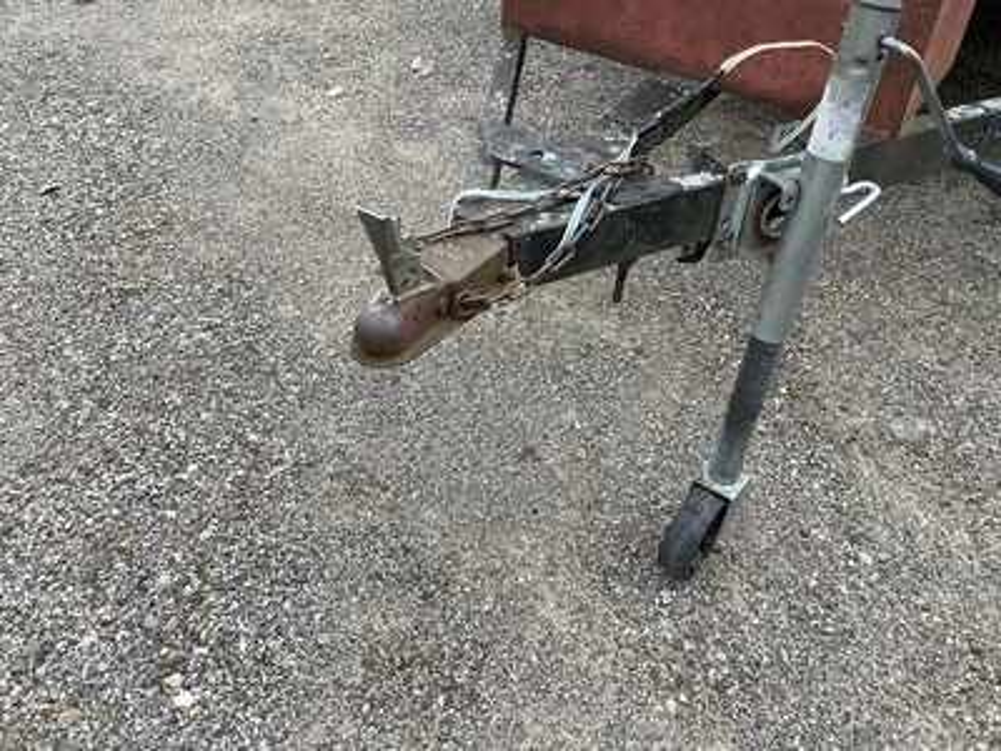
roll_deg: -4.5
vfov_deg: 45.4
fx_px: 896
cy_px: 376
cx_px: 500
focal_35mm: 31
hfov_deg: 58.4
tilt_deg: -43.1
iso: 64
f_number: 2.4
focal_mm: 3.3
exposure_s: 1/120
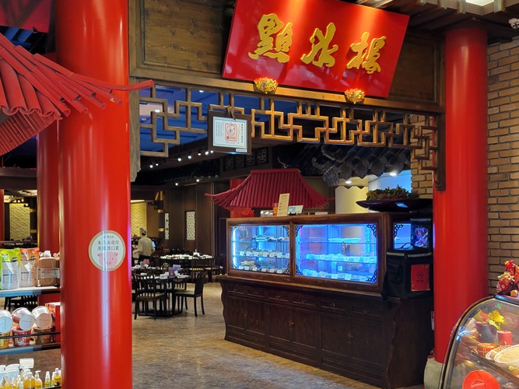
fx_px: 585
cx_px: 175
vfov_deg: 36.7
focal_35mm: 39
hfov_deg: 47.1
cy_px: 233
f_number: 1.8
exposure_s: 1/39
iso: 200
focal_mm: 5.4
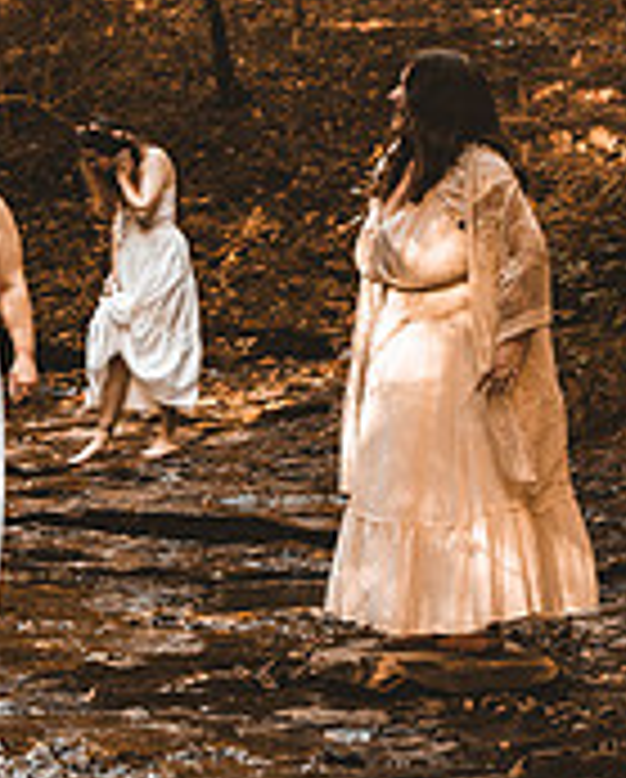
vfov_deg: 8.8
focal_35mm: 220
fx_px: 5082
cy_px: 349
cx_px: -293
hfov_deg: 7.0
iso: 1000
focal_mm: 70
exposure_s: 1/400
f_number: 2.8
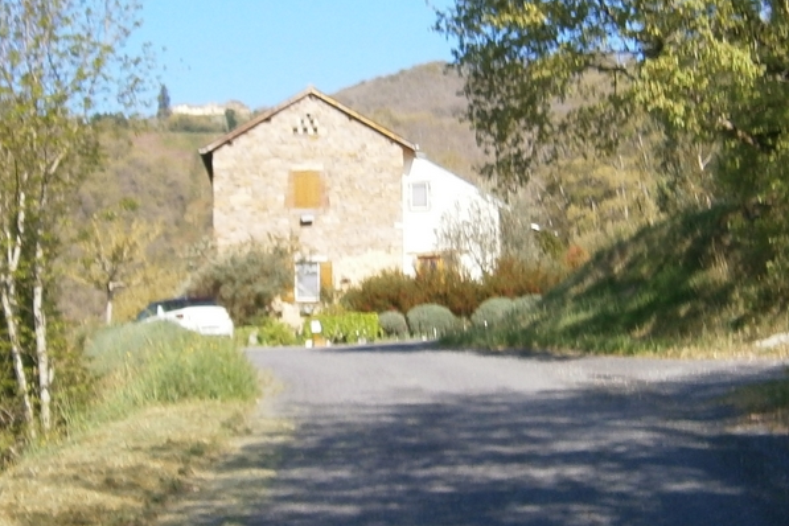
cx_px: 404
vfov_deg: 20.0
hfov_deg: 29.7
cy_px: 249
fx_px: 1490
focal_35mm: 68
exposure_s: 1/100
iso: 80
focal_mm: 4.7
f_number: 8
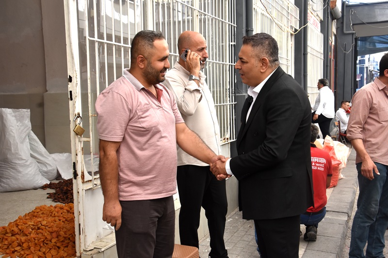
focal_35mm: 48
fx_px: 517
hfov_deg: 41.1
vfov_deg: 28.1
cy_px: 129
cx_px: 194
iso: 800
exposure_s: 1/500
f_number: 8
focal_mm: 32
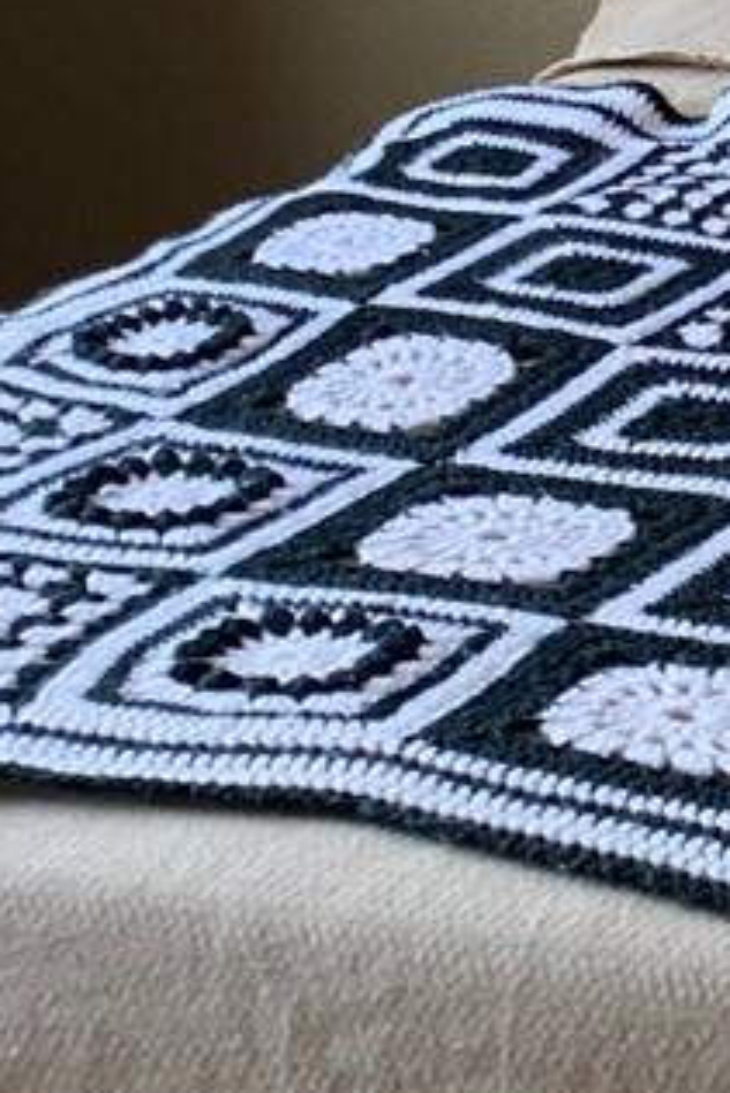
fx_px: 4162
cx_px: 1488
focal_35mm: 137
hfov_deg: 9.4
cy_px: -45
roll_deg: +1.5
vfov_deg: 14.7
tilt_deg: -15.4
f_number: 1.8
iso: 100
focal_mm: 4.25
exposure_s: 1/96
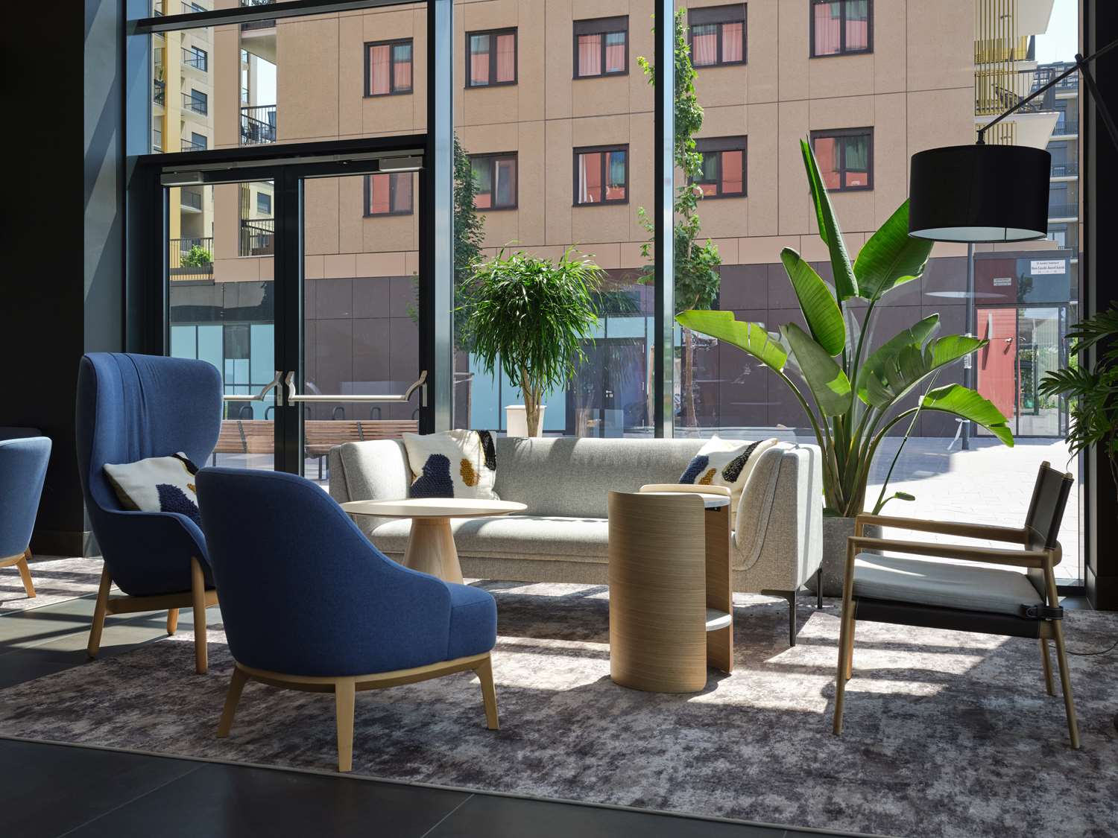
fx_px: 1163
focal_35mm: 36
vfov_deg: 39.7
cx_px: 559
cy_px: 419
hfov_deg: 51.4
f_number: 11
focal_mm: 45
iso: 400
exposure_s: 1/100
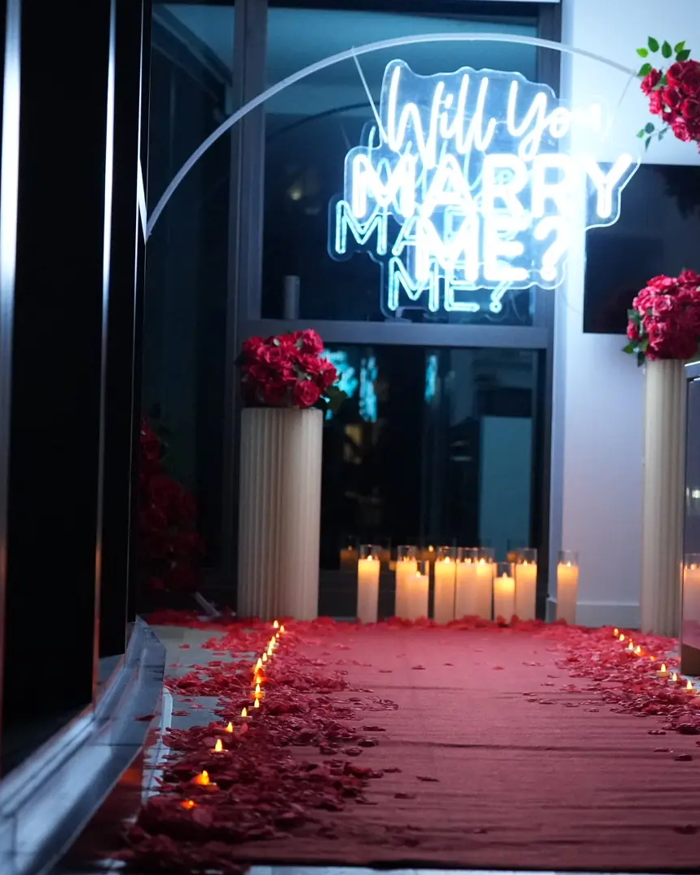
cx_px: 527
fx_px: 2563
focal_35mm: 99
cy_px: 435
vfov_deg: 19.4
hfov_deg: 15.5
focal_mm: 70
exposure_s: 1/160
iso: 10000
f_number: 4
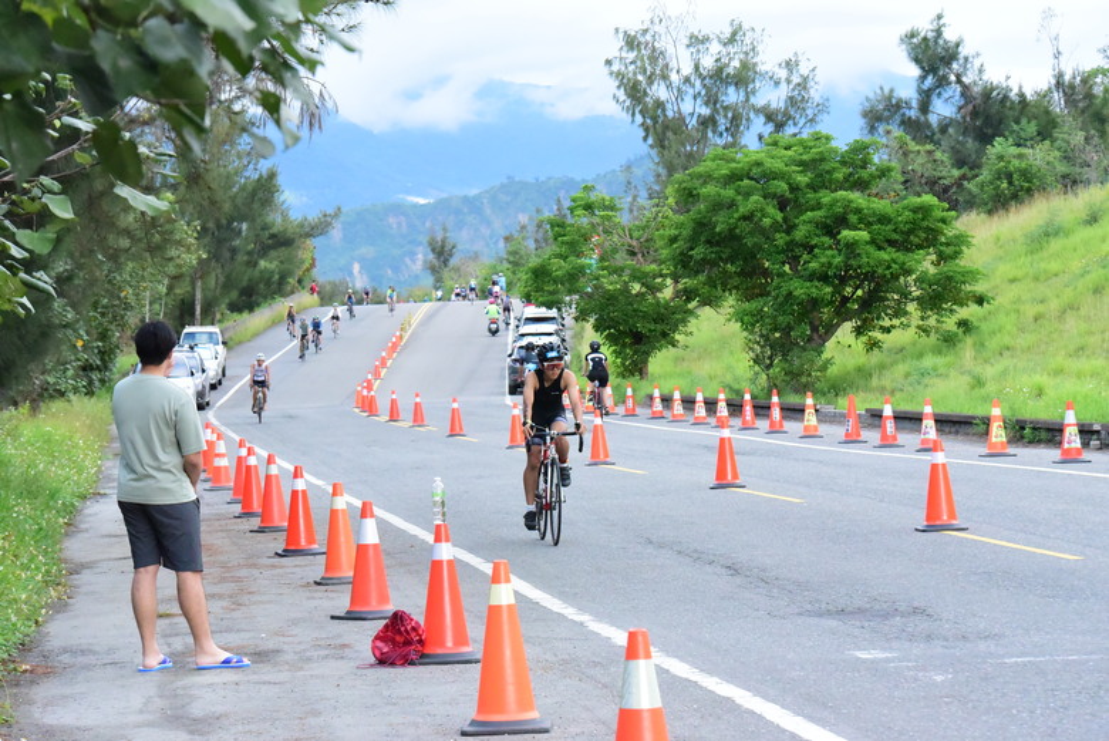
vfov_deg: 11.3
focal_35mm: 122
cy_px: 370
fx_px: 3760
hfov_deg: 16.8
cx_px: 554
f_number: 11
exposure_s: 1/2000
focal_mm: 122
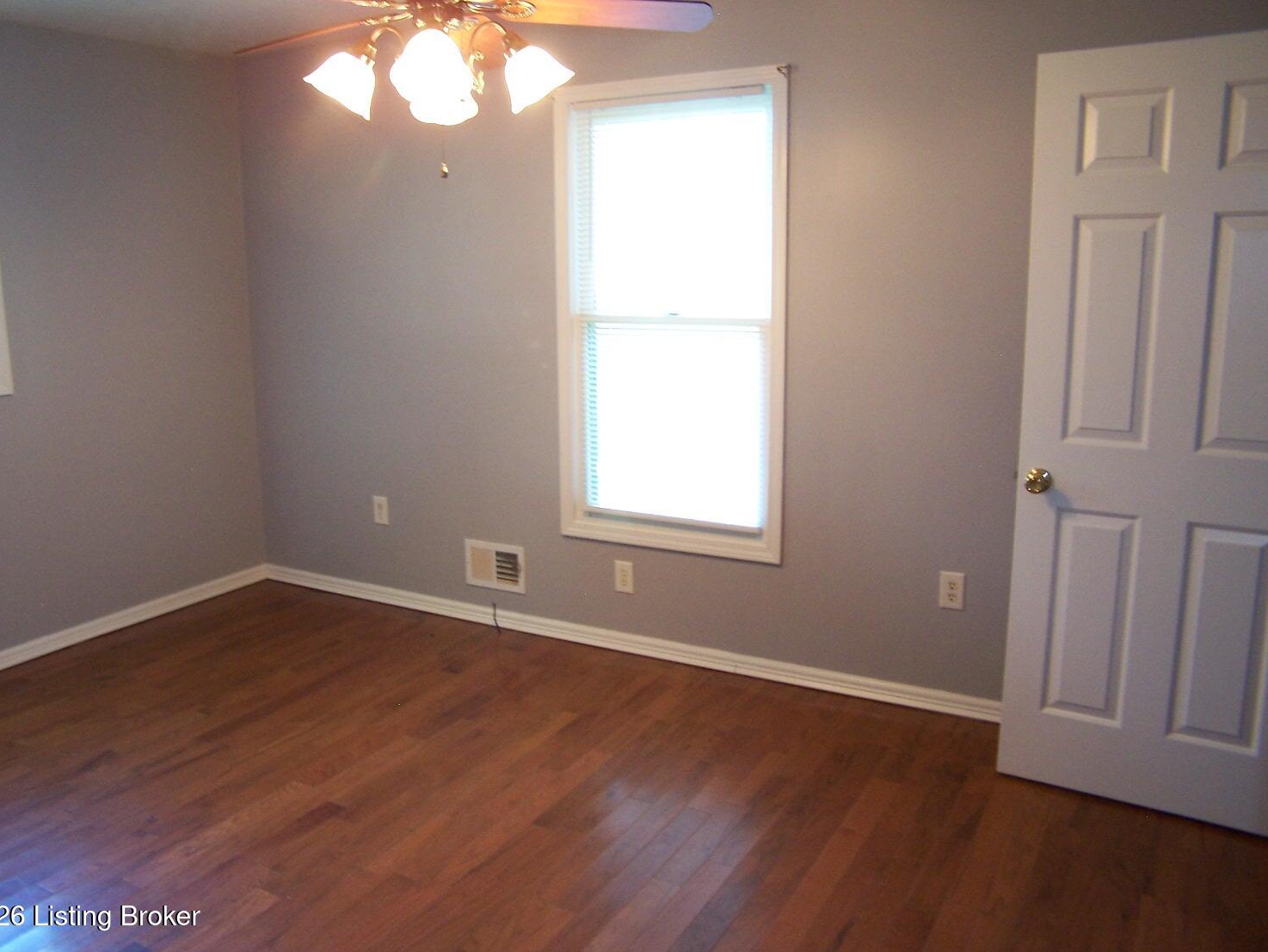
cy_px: 460
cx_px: 606
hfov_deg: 46.8
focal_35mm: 40
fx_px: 1465
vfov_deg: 36.0
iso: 140
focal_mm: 6.3
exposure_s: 1/8
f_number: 2.8
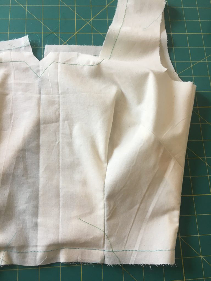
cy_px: 140
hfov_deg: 48.2
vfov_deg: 61.7
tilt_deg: -74.7
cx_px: 106
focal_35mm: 29
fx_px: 236
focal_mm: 4.15
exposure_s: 1/30
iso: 25
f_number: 2.2
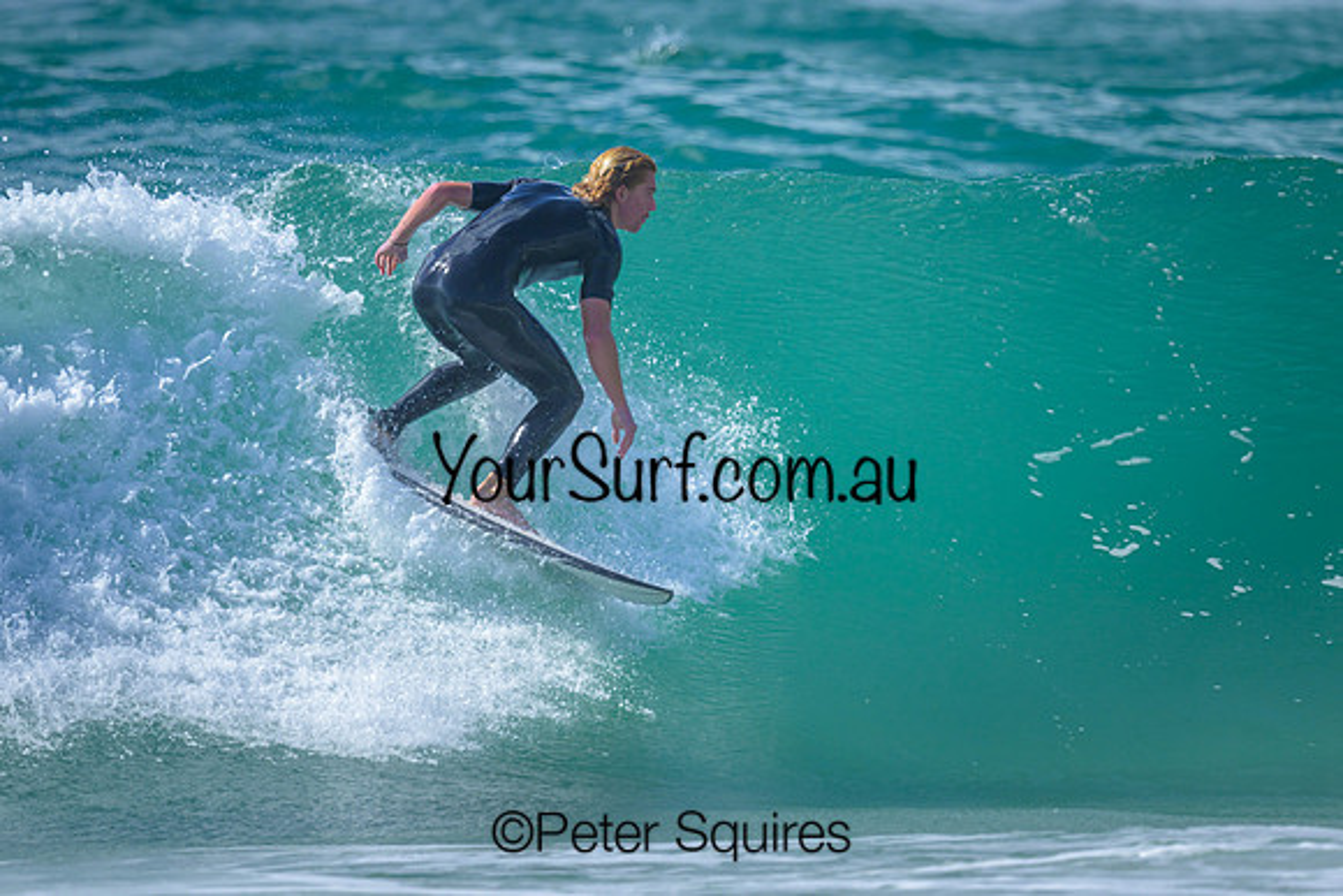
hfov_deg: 1.9
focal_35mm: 1099
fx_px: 41008
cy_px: 336
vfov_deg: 1.3
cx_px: 647
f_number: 6.3
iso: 280
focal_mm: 800
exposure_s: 1/2000
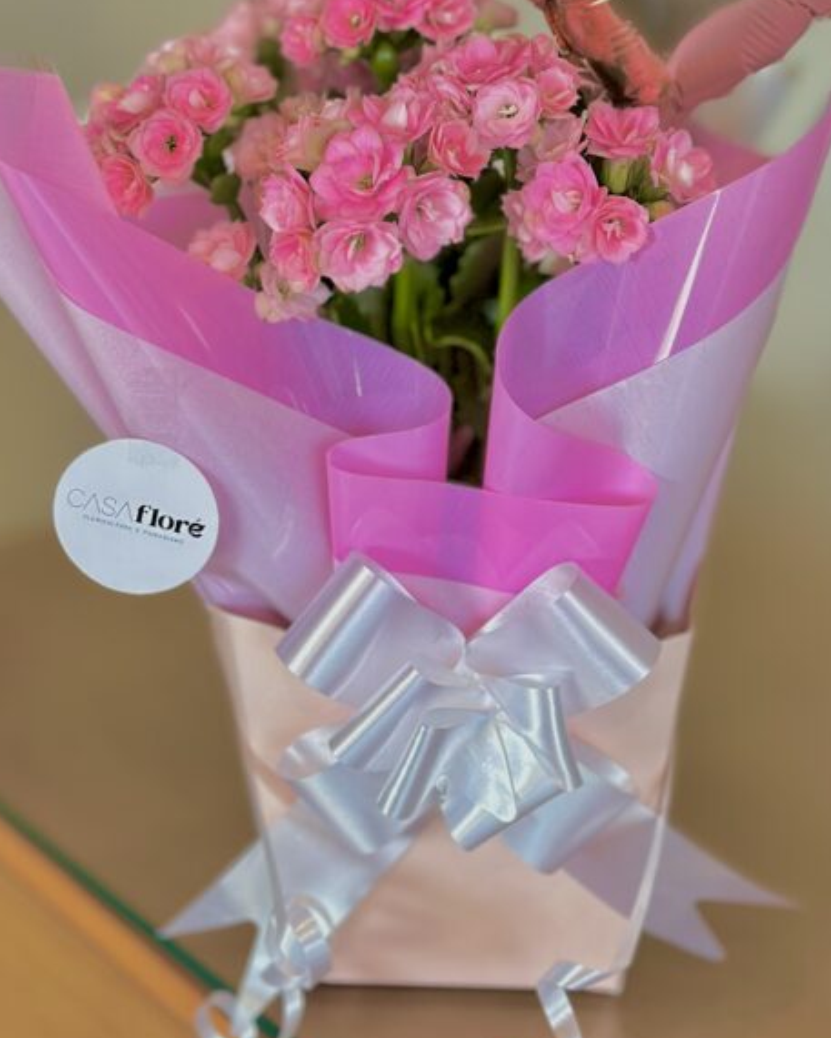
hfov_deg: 18.3
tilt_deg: -16.0
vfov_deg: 22.6
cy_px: 280
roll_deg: -1.4
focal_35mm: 84
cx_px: 436
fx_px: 2582
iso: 80
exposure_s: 1/389
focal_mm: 6.86
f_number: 1.78
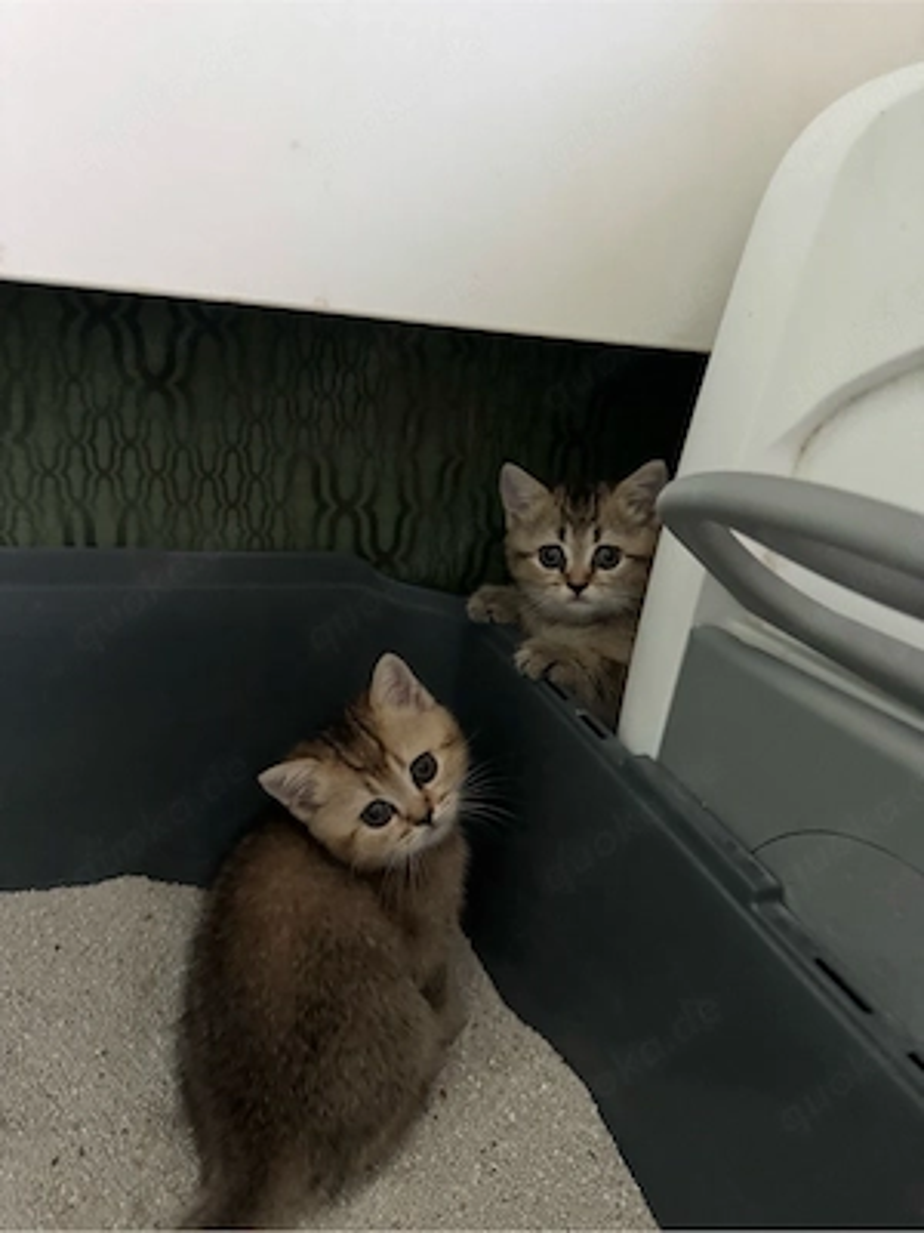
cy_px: 616
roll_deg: -5.1
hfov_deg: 56.8
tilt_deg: -14.7
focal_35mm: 24
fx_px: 854
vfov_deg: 71.6
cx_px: 462
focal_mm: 6.76
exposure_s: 1/35
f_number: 1.78
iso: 1000
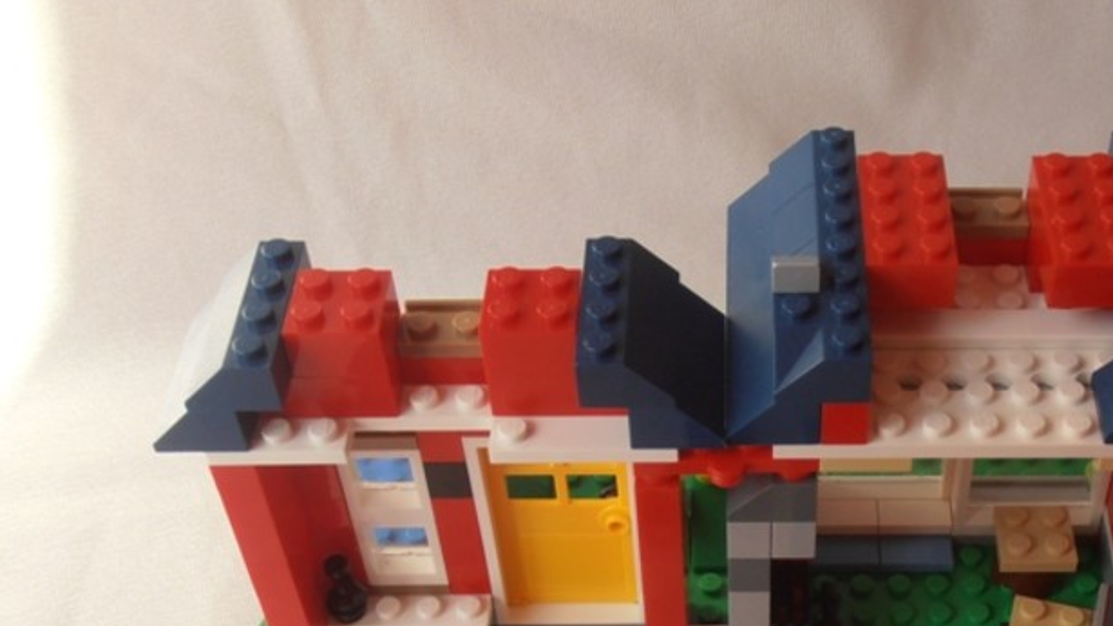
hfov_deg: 35.0
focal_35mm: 59
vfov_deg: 19.9
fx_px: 1741
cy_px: 596
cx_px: 771
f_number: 3.9
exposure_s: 1/160
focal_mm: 6.61
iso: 80
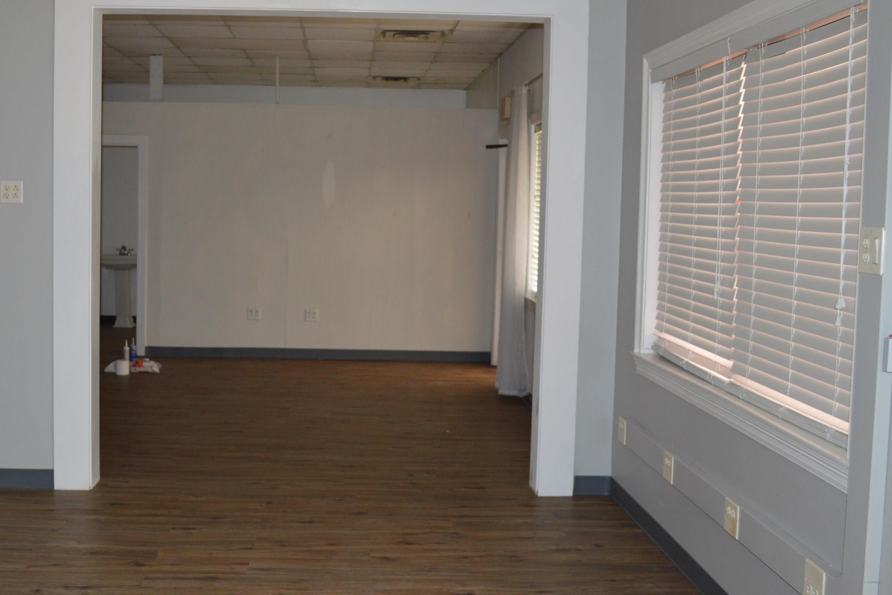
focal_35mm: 39
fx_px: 966
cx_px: 371
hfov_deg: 49.3
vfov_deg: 34.2
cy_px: 259
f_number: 4
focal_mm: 22
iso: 800
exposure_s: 1/60
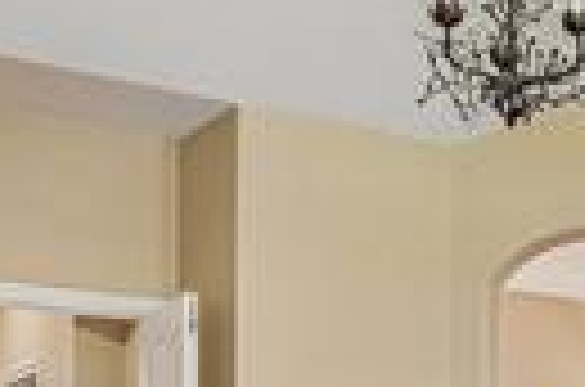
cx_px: 774
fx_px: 1321
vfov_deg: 15.6
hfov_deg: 22.2
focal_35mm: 81
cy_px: 554
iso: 320
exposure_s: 1/30
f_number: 8
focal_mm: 11
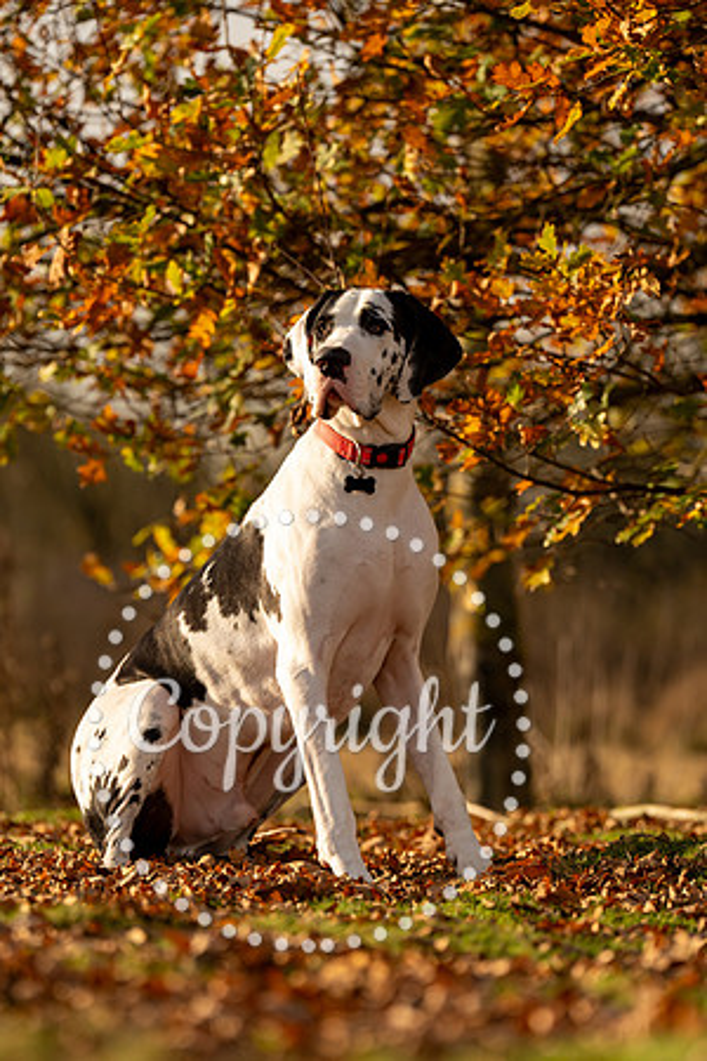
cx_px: 354
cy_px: 530
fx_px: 5626
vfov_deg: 10.8
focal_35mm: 191
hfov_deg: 7.2
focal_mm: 191
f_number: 4
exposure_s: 1/1600
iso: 200
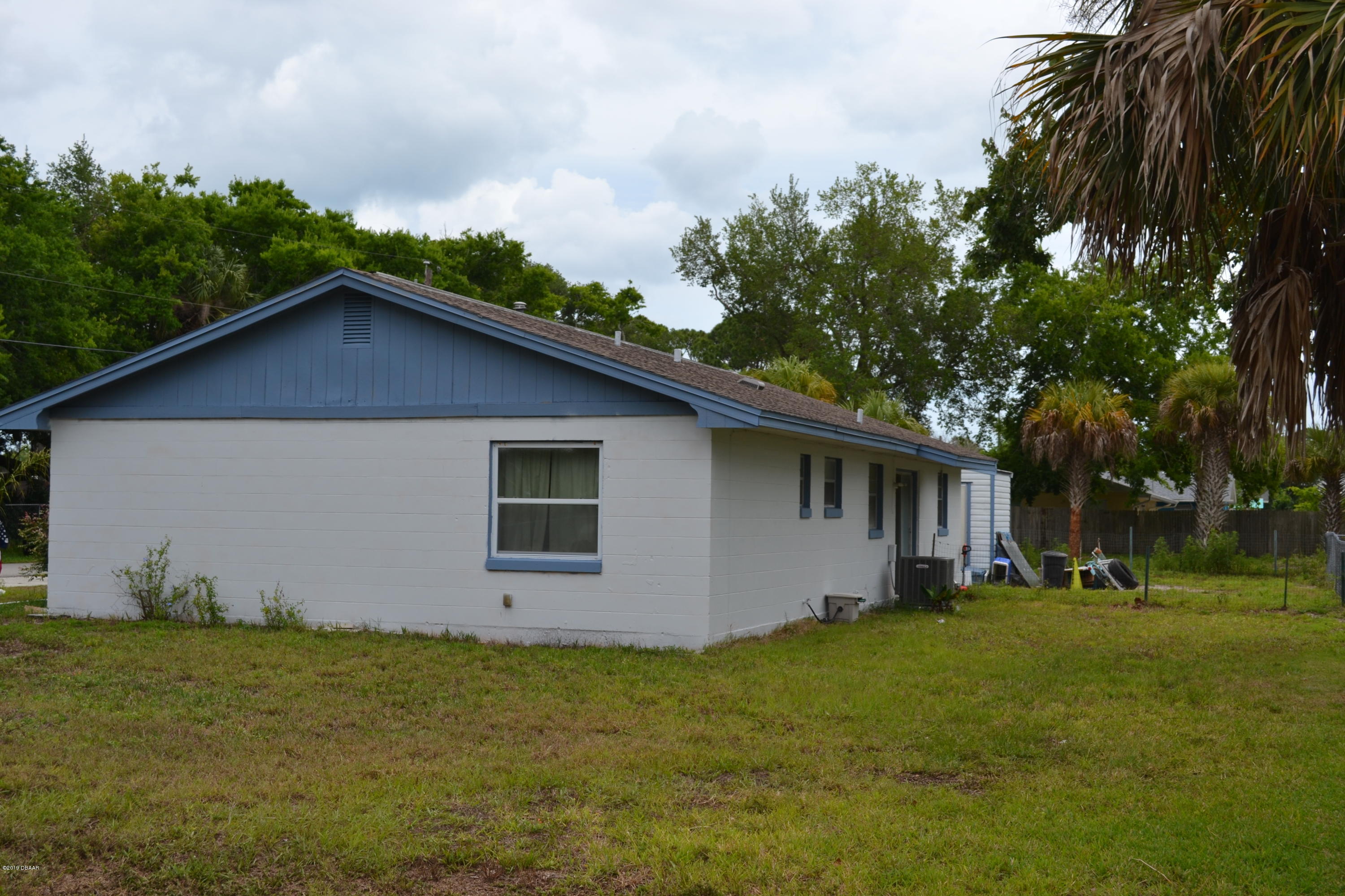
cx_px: 672
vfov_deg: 29.9
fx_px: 1681
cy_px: 448
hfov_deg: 43.6
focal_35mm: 45
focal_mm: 30
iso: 100
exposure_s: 1/250
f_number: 8
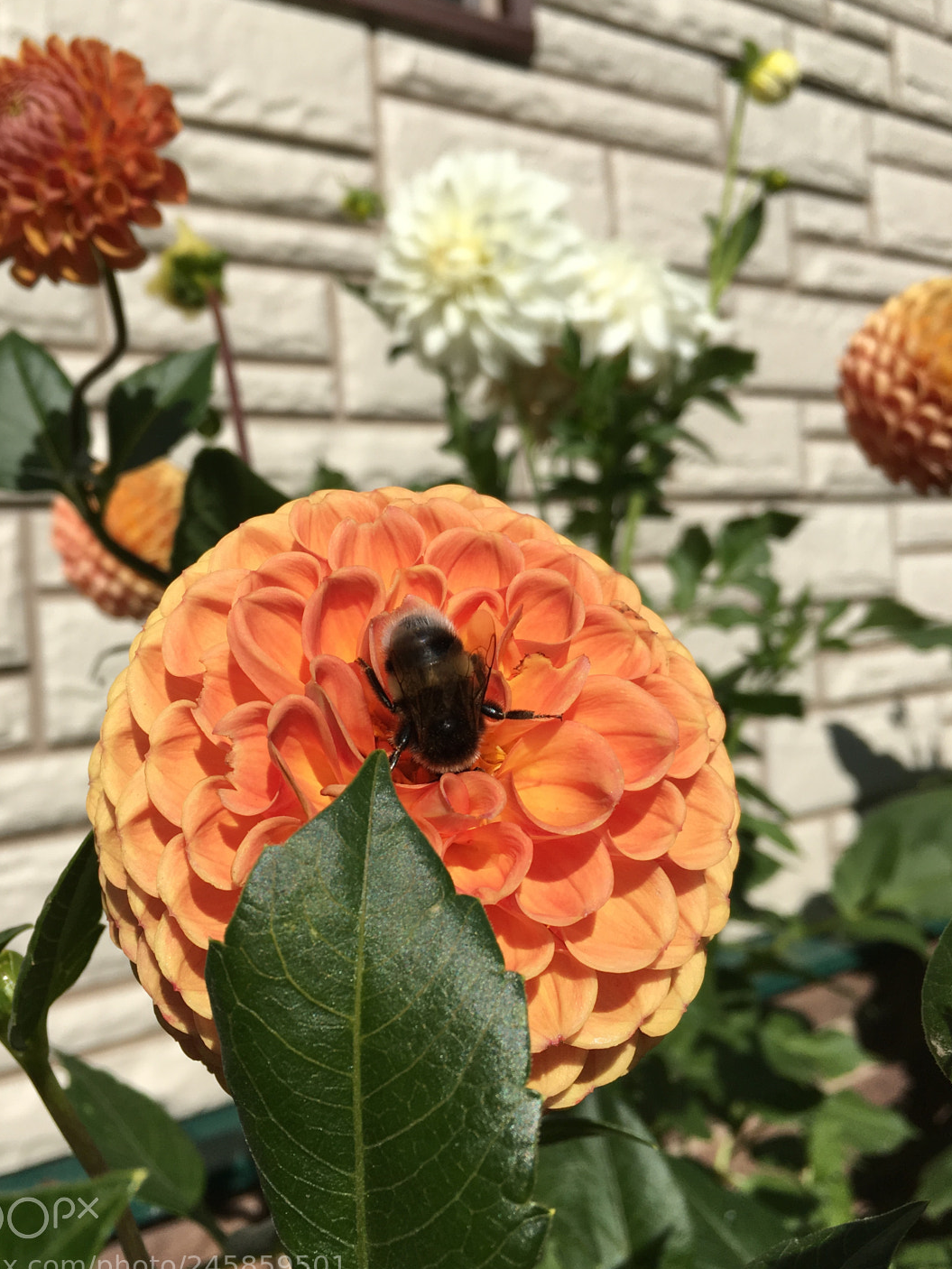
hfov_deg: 42.9
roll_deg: +3.4
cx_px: 416
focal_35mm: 33
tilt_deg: -2.7
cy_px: 615
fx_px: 1210
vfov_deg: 55.3
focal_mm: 4.15
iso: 25
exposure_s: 1/2653
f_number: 2.2
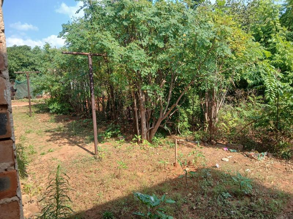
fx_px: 220
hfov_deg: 67.3
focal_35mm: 26
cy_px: 110
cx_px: 146
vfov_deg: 53.1
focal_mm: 3.98
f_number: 1.8
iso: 20
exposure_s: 1/250
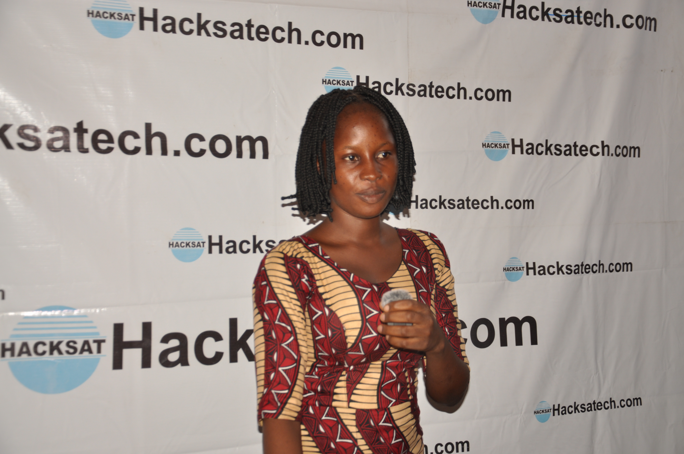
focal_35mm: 57
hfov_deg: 35.1
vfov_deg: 23.7
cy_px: 227
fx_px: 1082
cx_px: 342
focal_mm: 38
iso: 200
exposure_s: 1/60
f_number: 4.5
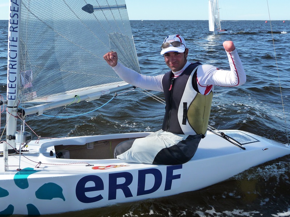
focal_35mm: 36
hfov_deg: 51.4
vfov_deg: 39.7
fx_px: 302
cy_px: 108
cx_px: 145
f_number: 3.7
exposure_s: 1/640
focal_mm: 6
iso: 160
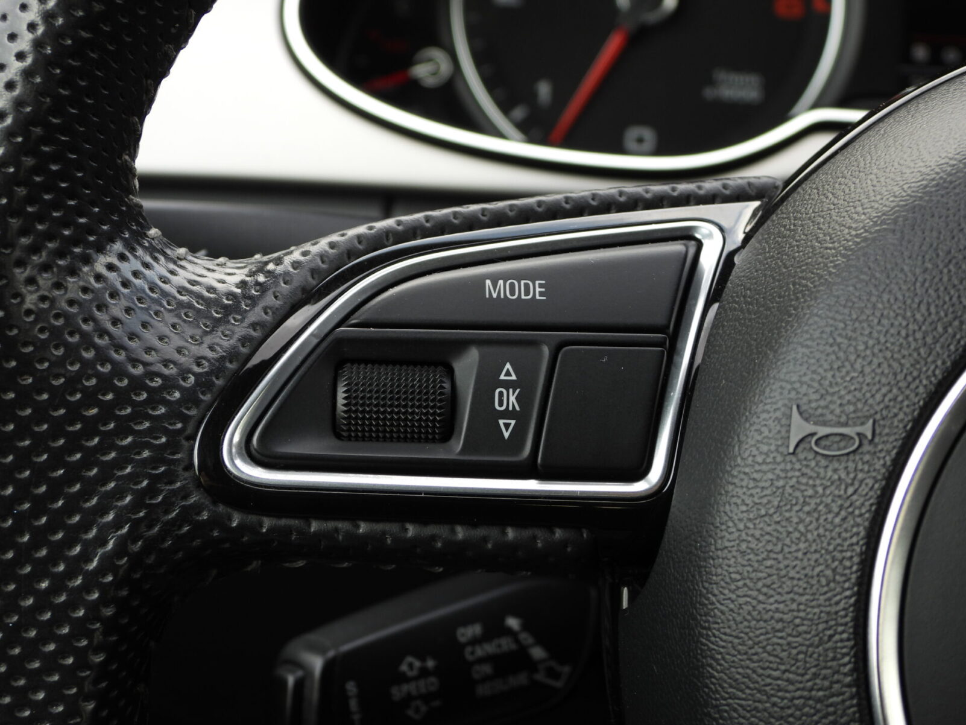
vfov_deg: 19.6
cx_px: 483
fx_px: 2093
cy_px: 362
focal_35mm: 75
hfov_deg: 26.0
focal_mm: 13.5
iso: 100
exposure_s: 1/100
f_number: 3.5
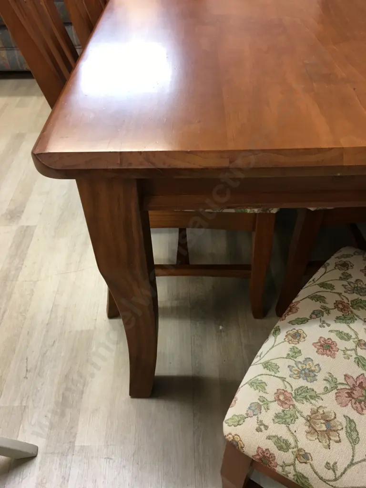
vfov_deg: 61.7
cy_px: 244
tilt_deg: -42.2
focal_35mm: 29
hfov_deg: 48.2
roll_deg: +0.7
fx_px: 409
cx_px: 183
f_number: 2.2
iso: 40
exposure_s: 1/17
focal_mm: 4.15
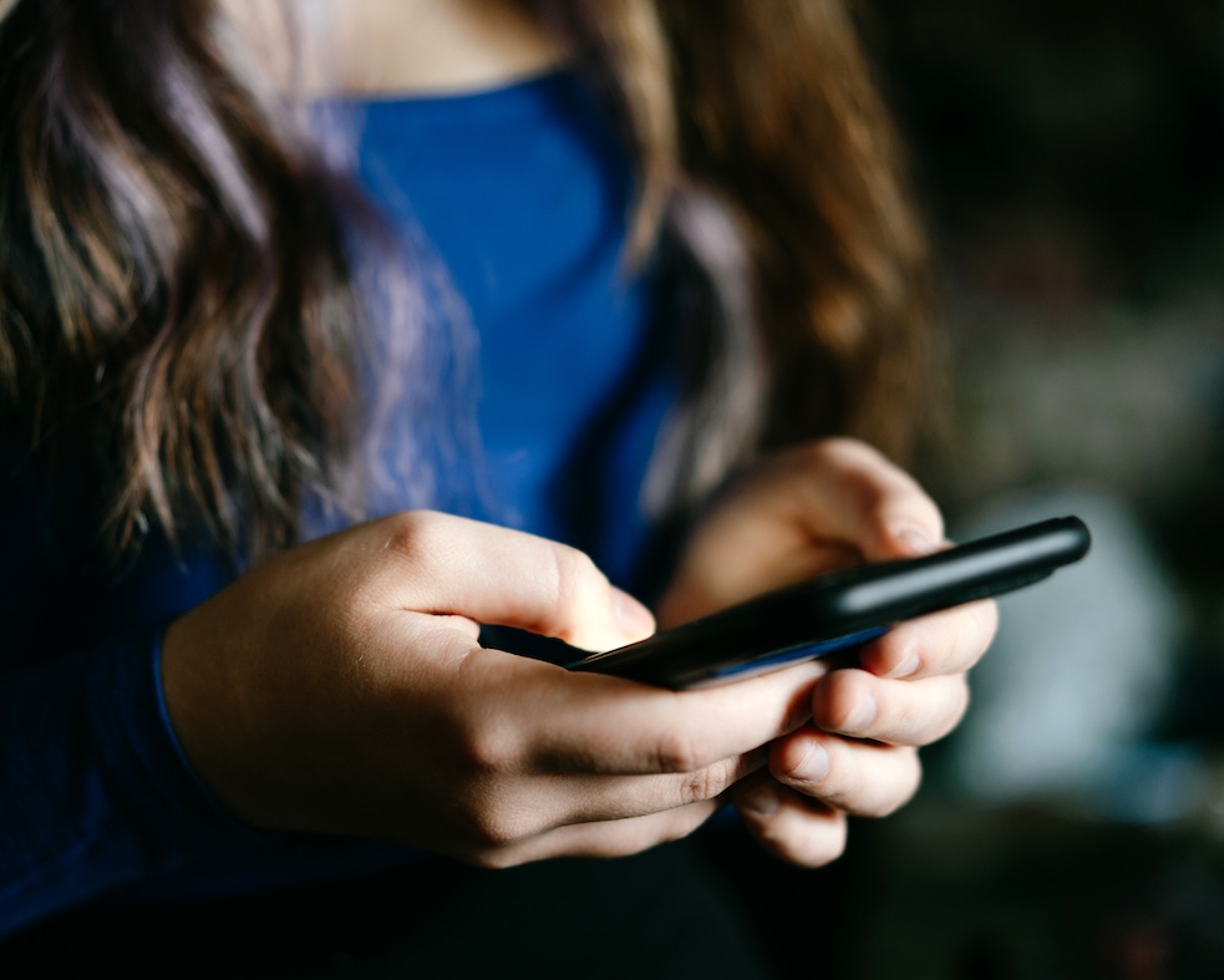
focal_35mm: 63
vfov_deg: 24.2
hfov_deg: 30.0
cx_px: 564
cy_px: 497
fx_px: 2283
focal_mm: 55
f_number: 1.8
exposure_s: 1/125
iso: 400
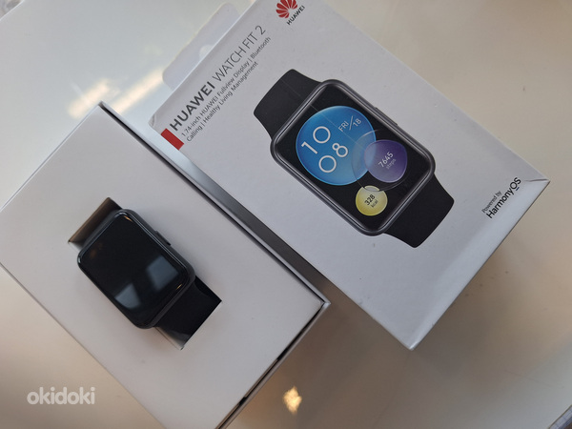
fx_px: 380
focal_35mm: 23
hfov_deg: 73.9
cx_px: 286
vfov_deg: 58.9
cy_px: 214
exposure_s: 1/50
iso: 100
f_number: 1.8
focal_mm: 5.54
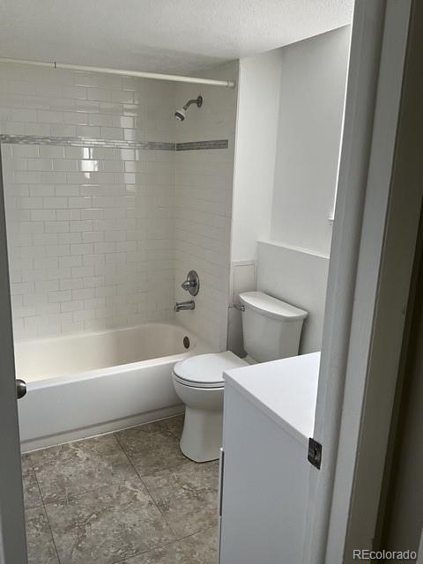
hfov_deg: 48.2
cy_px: 282
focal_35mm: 29
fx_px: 472
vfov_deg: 61.7
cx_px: 212
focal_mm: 3
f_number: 1.8
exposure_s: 1/120
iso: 32
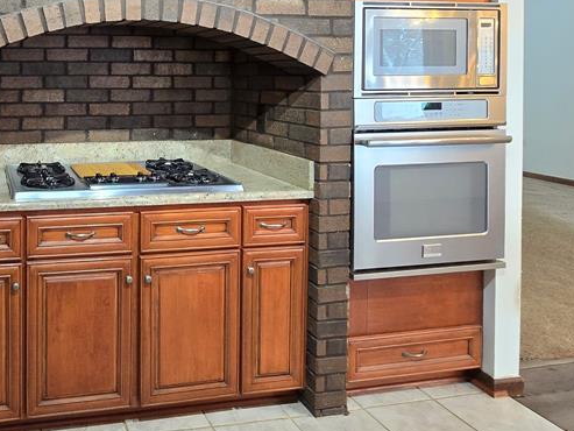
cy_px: 84
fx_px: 448
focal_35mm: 27
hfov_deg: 57.0
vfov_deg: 48.4
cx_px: 66
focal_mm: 2.2
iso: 400
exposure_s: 1/60
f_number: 2.2
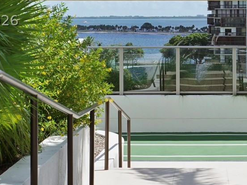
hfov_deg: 20.6
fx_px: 671
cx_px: 193
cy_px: 20
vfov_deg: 15.6
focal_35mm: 94
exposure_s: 1/400
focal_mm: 32
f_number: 8
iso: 400
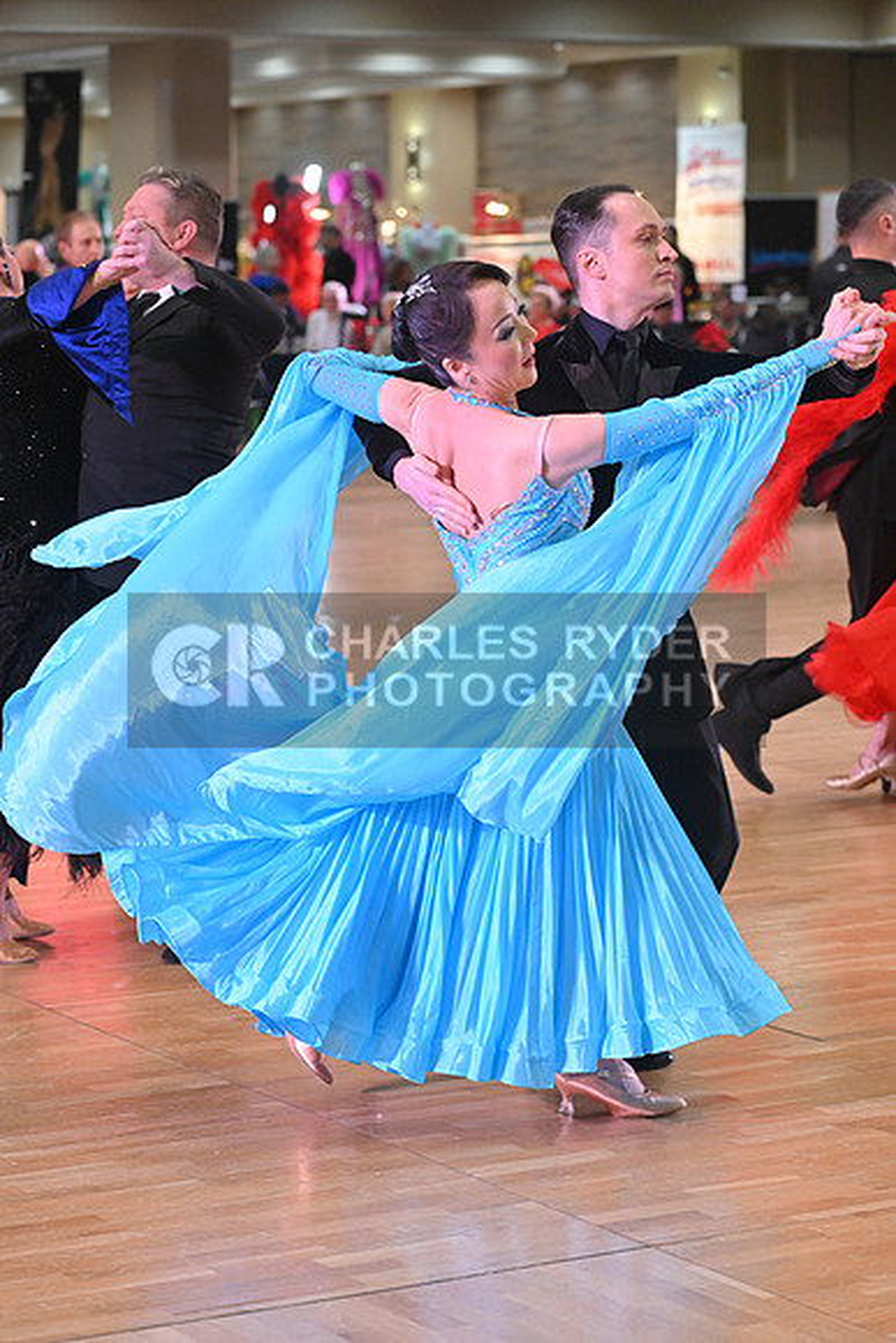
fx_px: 3805
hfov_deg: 13.4
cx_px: 448
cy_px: 672
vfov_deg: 20.0
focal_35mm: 102
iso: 3200
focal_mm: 102
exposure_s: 1/400
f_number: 5
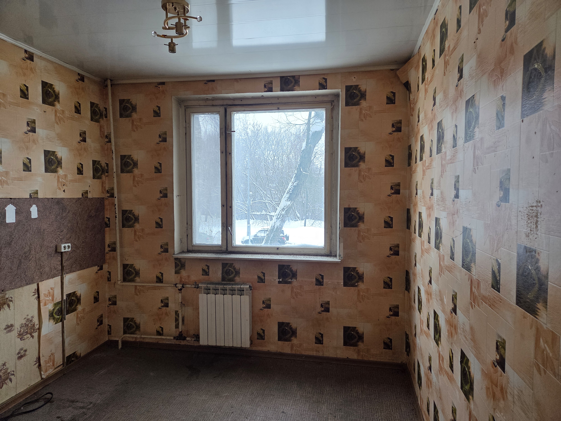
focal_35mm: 23
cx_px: 280
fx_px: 373
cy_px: 210
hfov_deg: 73.9
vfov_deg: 58.9
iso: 125
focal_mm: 5.4
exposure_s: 1/100
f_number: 1.8
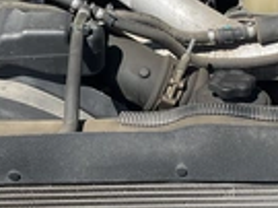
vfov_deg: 17.1
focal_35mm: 86
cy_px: 70
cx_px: 169
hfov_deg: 22.7
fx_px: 690
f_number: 1.8
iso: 25
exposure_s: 1/1055
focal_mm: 3
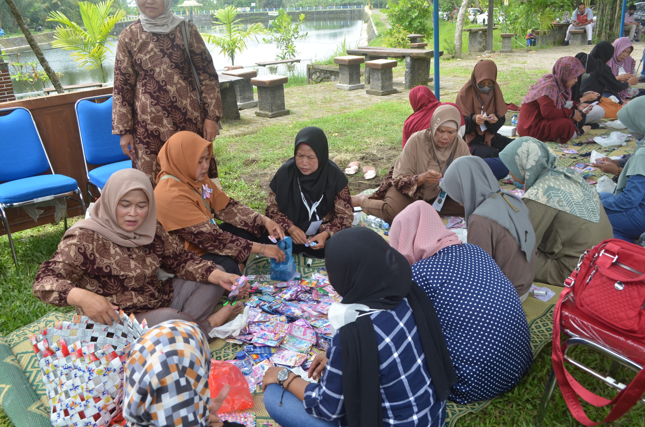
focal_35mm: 33
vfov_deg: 39.8
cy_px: 214
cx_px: 322
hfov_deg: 57.3
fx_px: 590
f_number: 7.1
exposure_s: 1/125
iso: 200
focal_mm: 22
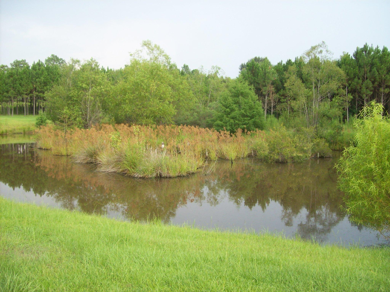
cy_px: 146
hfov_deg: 51.4
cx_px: 195
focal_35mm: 36
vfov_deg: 39.7
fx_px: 406
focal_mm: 6
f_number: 2.7
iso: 80
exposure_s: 1/182
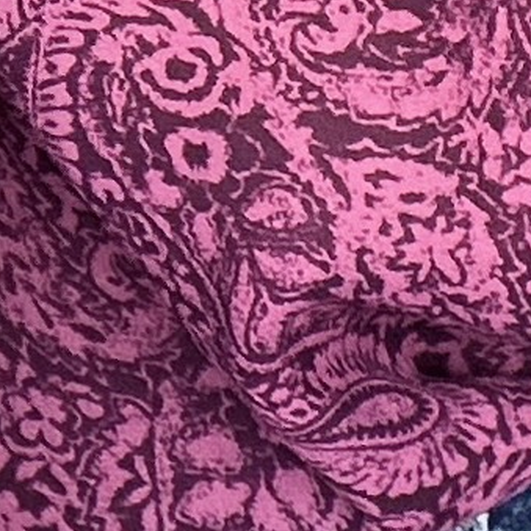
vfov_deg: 7.8
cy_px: -186
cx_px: 356
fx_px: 3835
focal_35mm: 221
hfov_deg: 7.9
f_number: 1.9
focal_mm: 2.69
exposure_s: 1/100
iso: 80
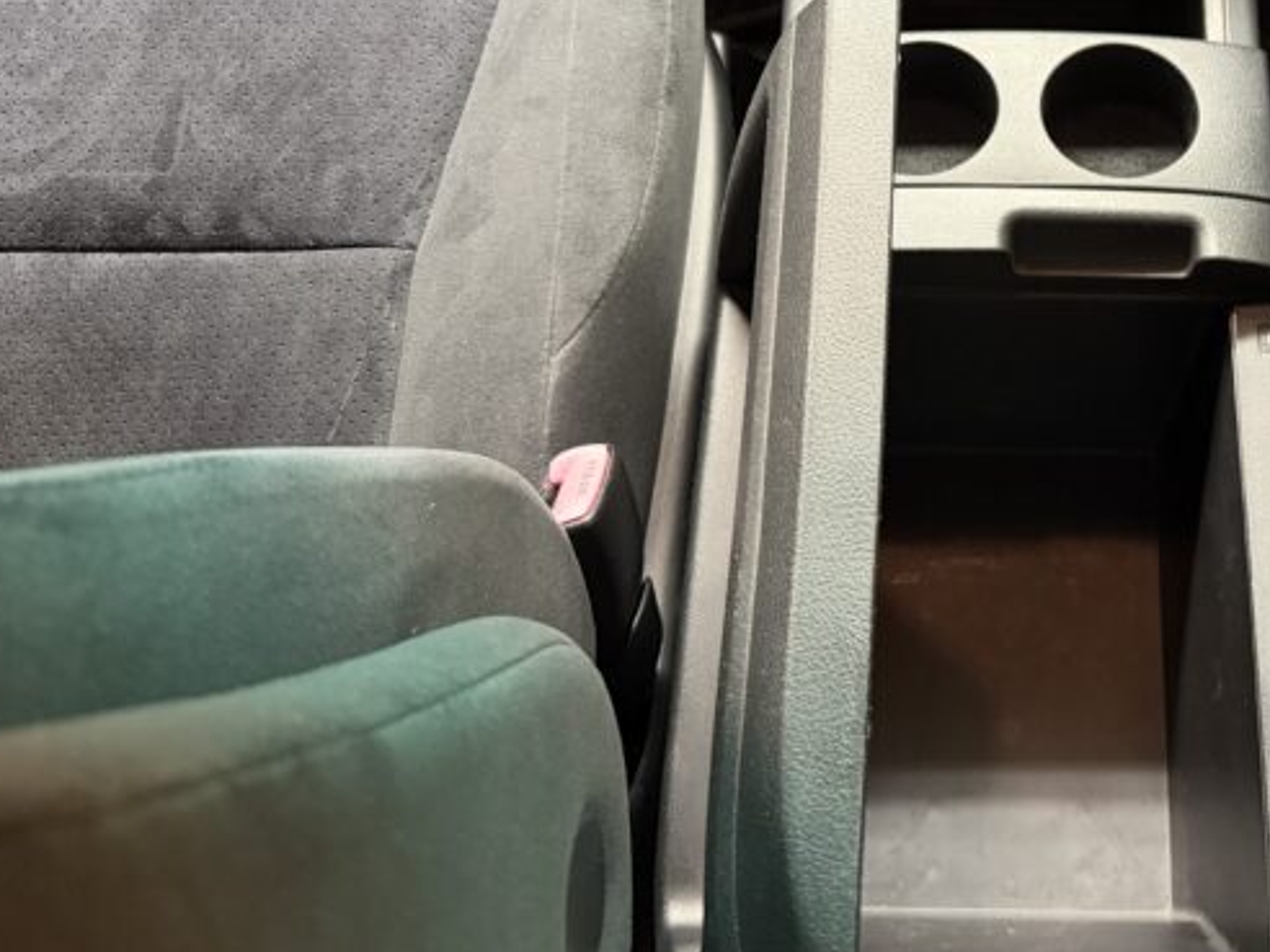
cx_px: 994
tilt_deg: -64.3
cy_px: 224
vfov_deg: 35.9
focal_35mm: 39
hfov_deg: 45.7
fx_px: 1431
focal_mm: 6.76
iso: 800
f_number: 1.78
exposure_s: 1/33
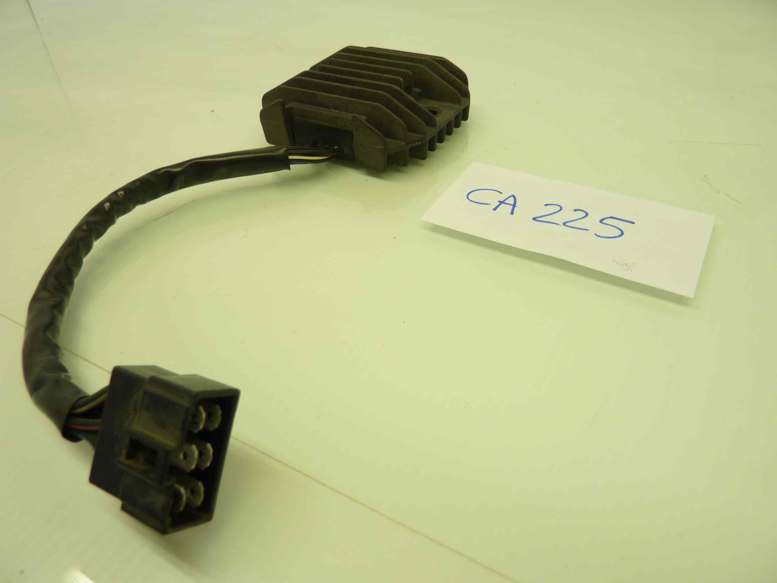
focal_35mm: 25
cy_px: 292
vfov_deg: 54.9
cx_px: 388
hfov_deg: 69.4
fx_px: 561
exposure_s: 1/40
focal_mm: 4.1
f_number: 3.3
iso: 80
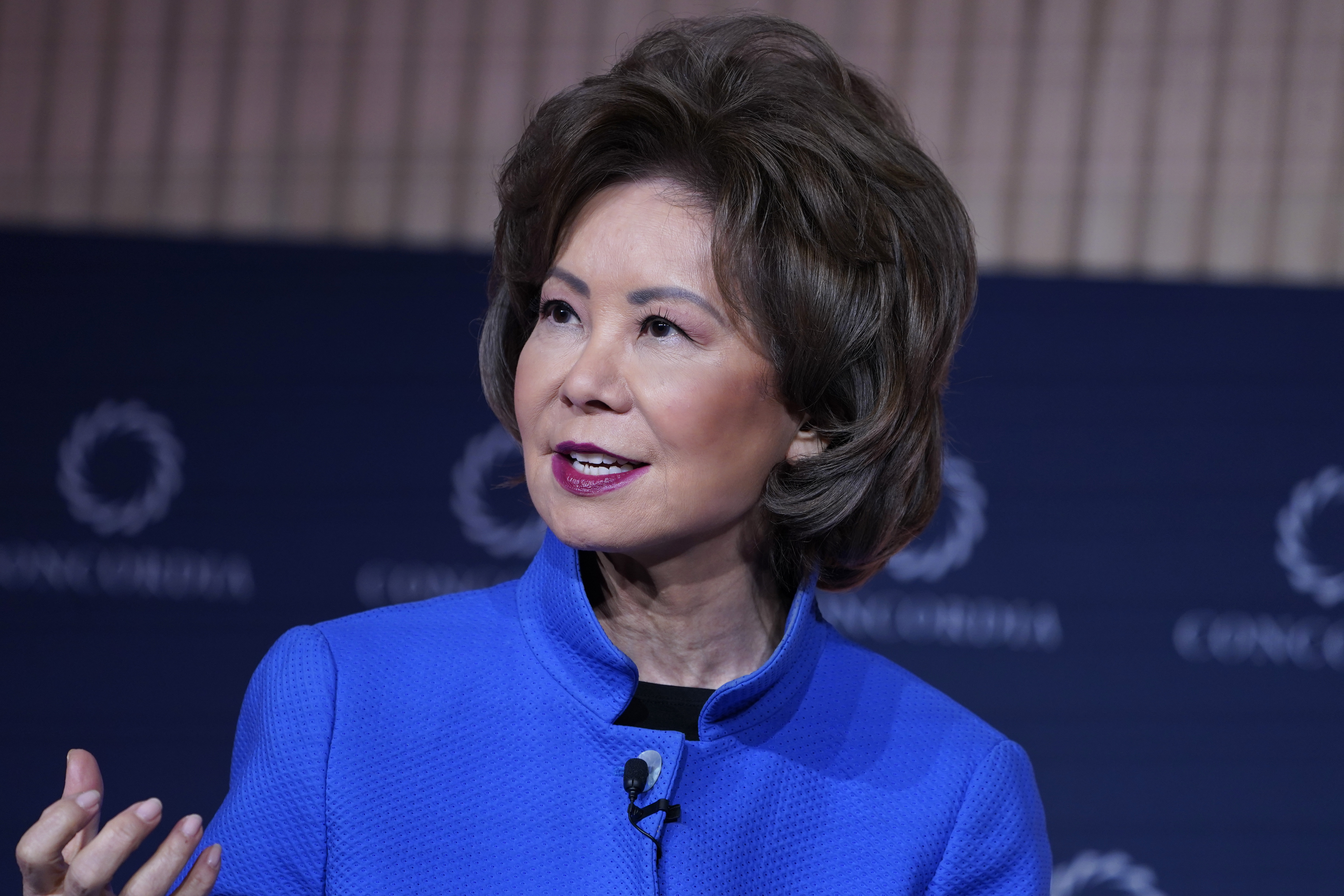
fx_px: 9557
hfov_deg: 8.0
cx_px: 672
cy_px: 448
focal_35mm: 256
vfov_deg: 5.4
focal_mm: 256
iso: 1250
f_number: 5.6
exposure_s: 1/200
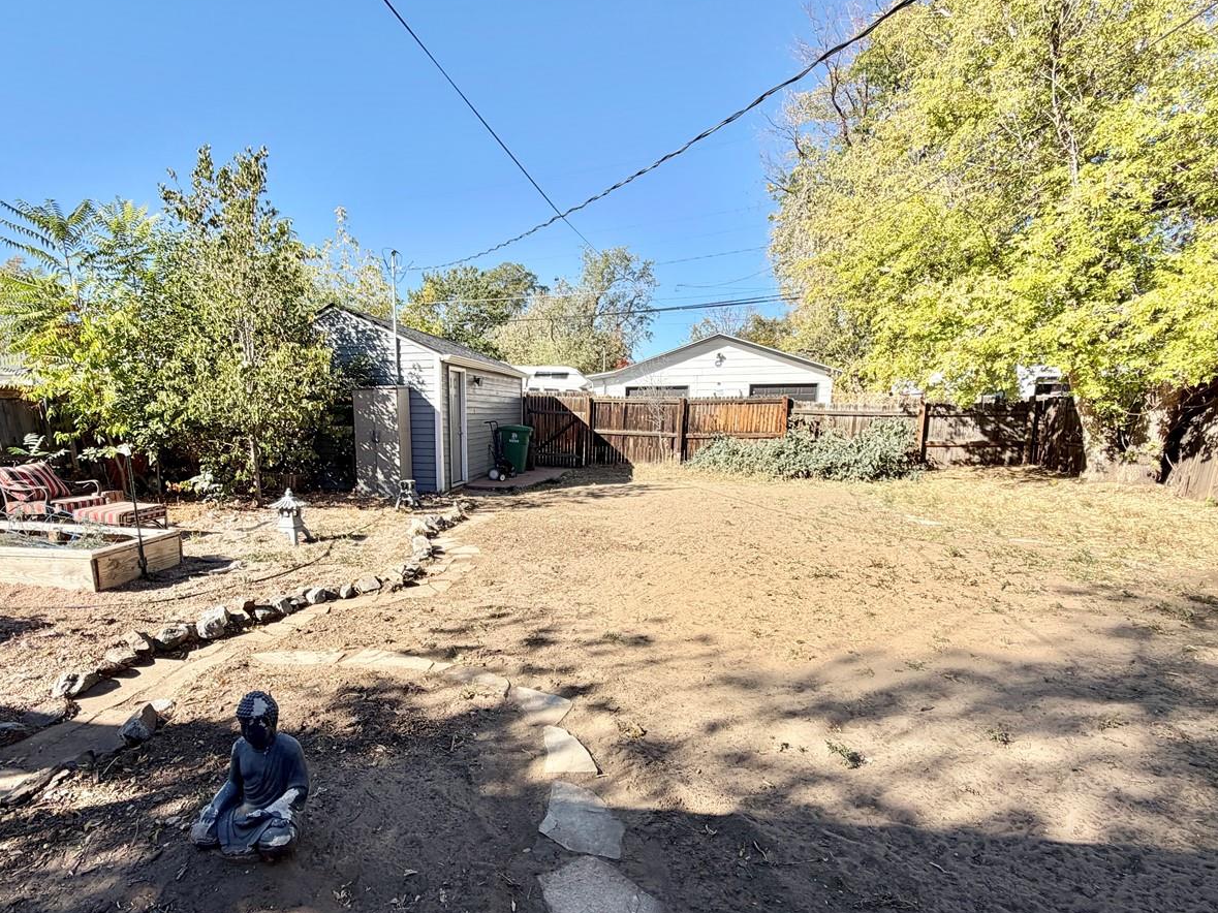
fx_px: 668
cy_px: 522
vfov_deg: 68.3
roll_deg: +1.0
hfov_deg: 84.2
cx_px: 528
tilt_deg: -9.2
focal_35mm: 19
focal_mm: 2.22
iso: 40
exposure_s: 1/770
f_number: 2.2
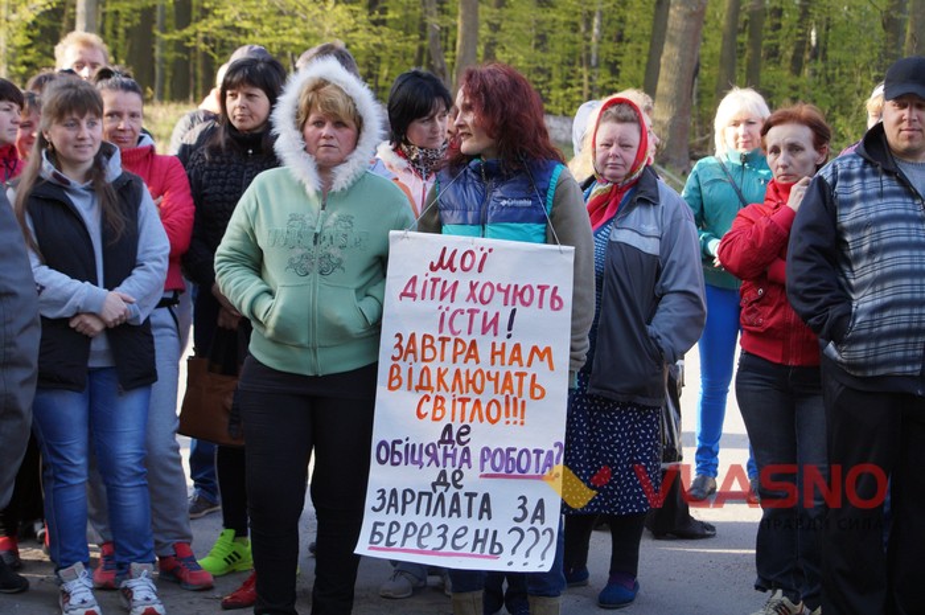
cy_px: 308
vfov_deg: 18.1
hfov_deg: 27.0
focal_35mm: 75
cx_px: 462
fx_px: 1925
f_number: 5.6
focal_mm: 50
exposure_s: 1/160
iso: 320
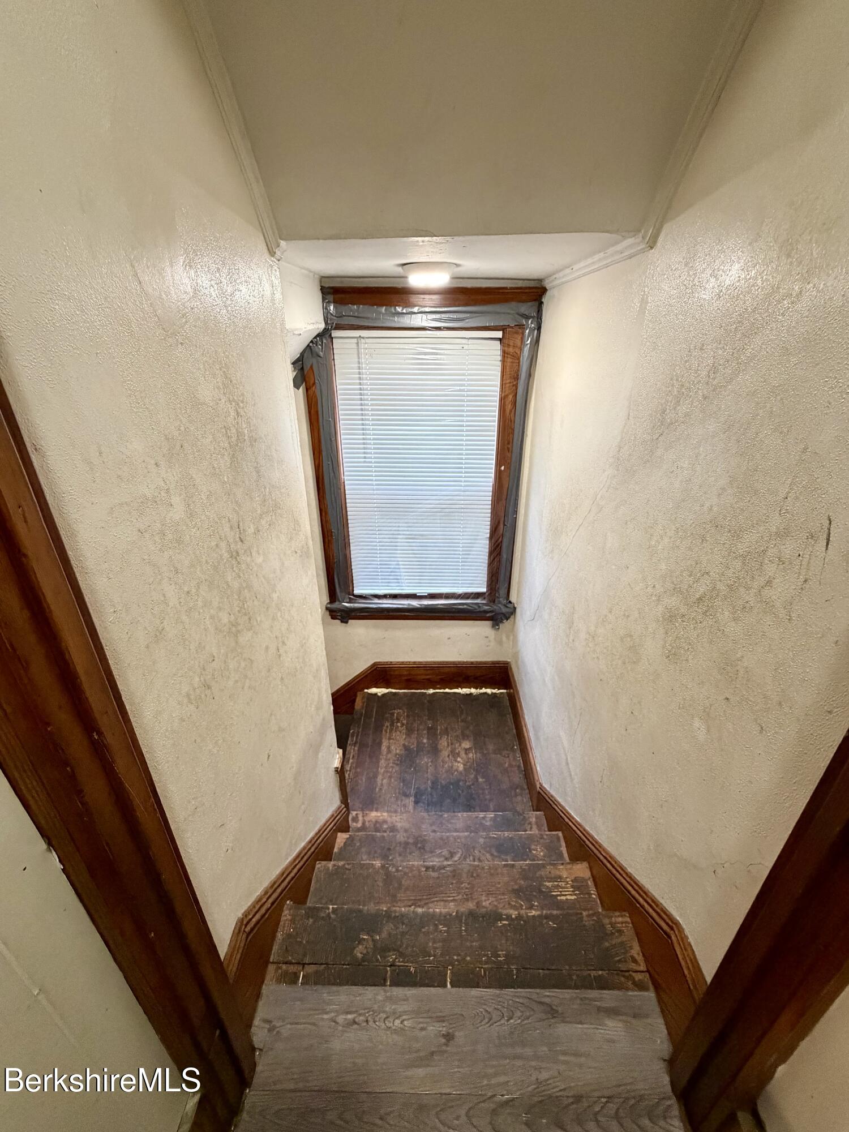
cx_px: 424
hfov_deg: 85.7
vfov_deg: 102.1
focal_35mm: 14
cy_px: 566
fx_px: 458
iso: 640
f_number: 2.2
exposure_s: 1/60
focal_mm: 2.22
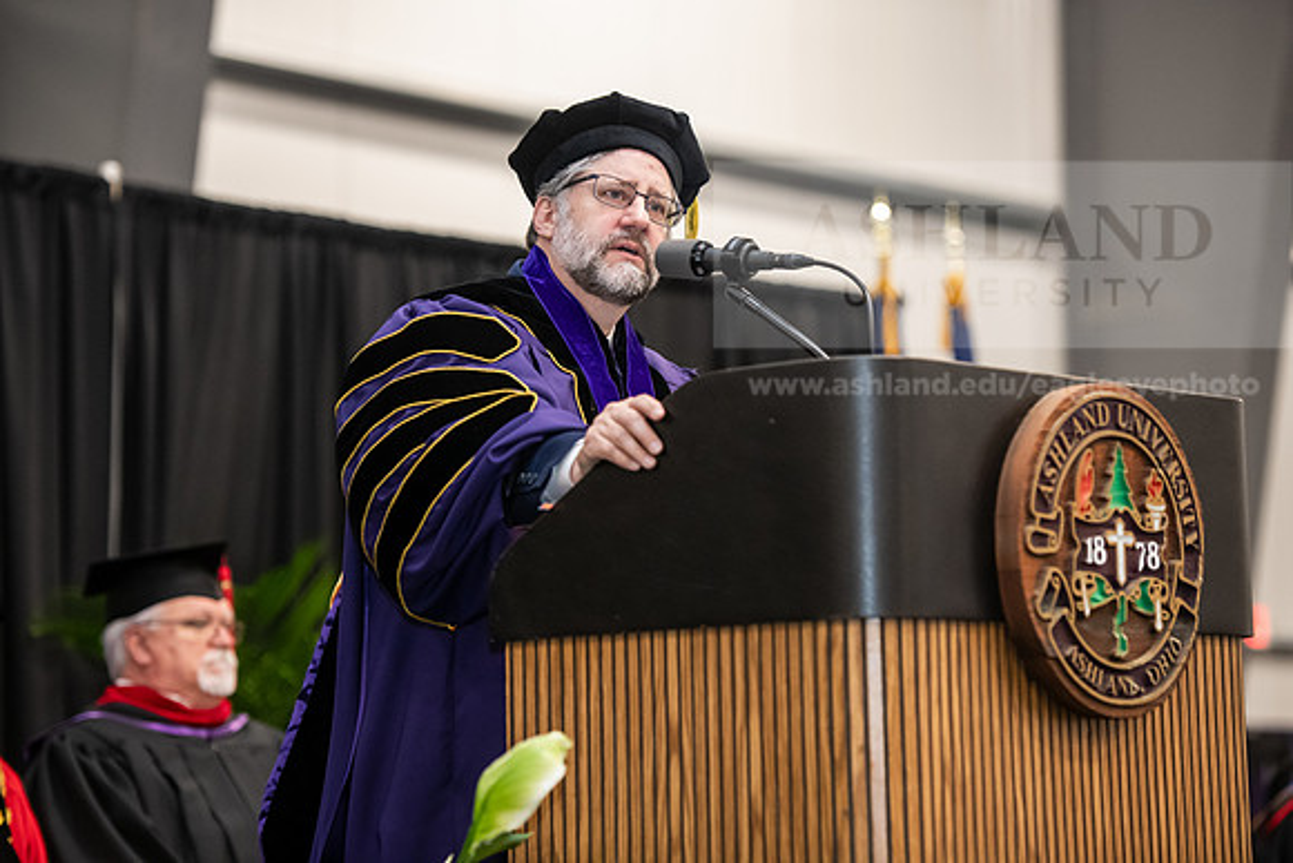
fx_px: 4383
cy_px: 432
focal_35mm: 122
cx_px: 646
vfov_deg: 11.2
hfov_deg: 16.8
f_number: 3.2
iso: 3200
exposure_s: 1/200
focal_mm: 122
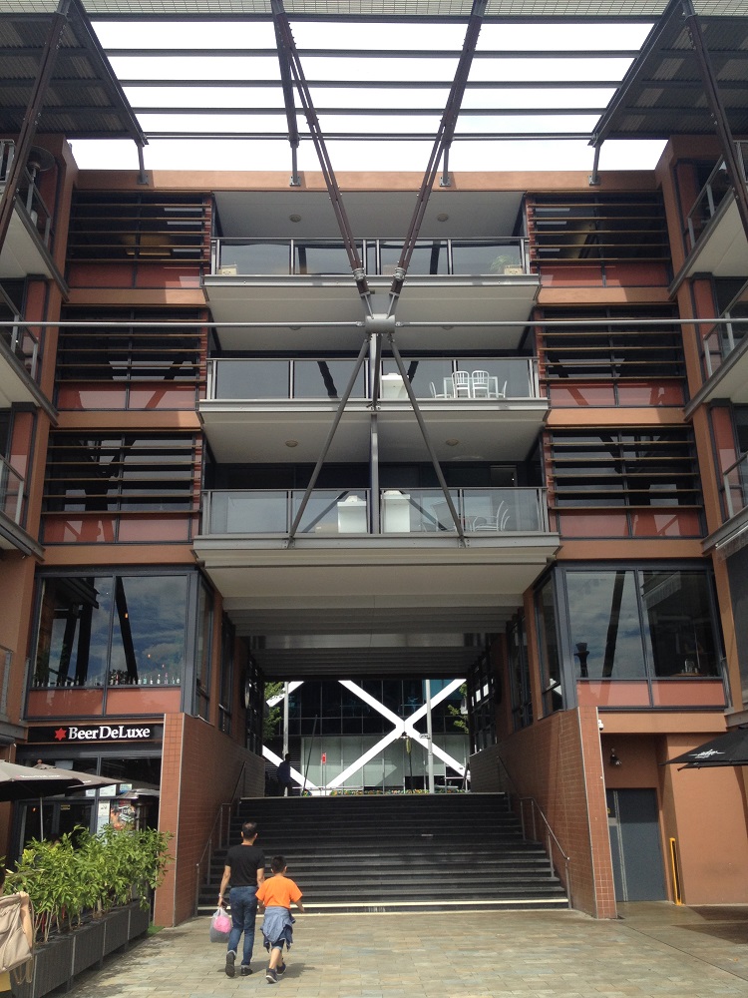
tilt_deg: +20.7
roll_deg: +2.0
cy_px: 499
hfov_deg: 40.7
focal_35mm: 35
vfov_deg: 52.6
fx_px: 1008
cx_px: 374
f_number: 2.4
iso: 50
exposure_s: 1/1082
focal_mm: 4.28
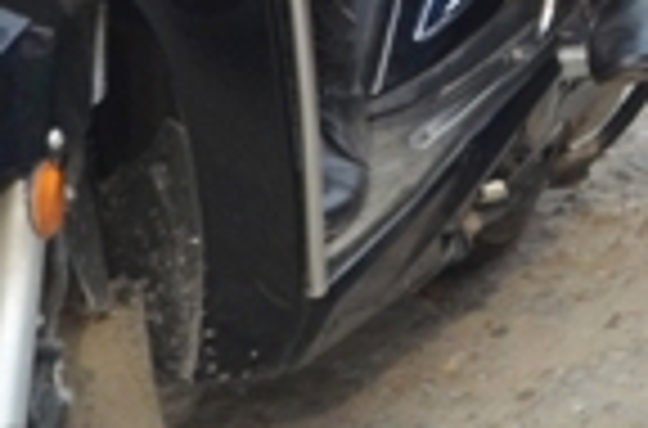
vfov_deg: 2.6
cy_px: -716
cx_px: 1836
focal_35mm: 512
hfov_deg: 3.9
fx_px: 9186
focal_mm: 48
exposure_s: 1/320
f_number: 9
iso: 640
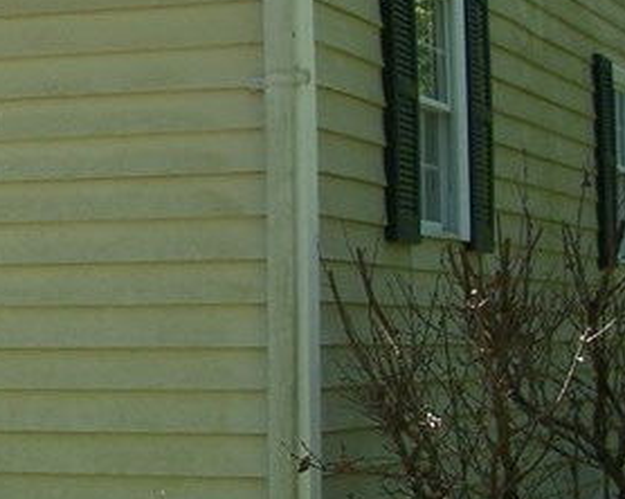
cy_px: 256
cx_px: -517
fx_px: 2458
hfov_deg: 13.0
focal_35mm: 133
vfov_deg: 11.6
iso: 64
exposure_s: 1/400
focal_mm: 7.8
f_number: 2.8
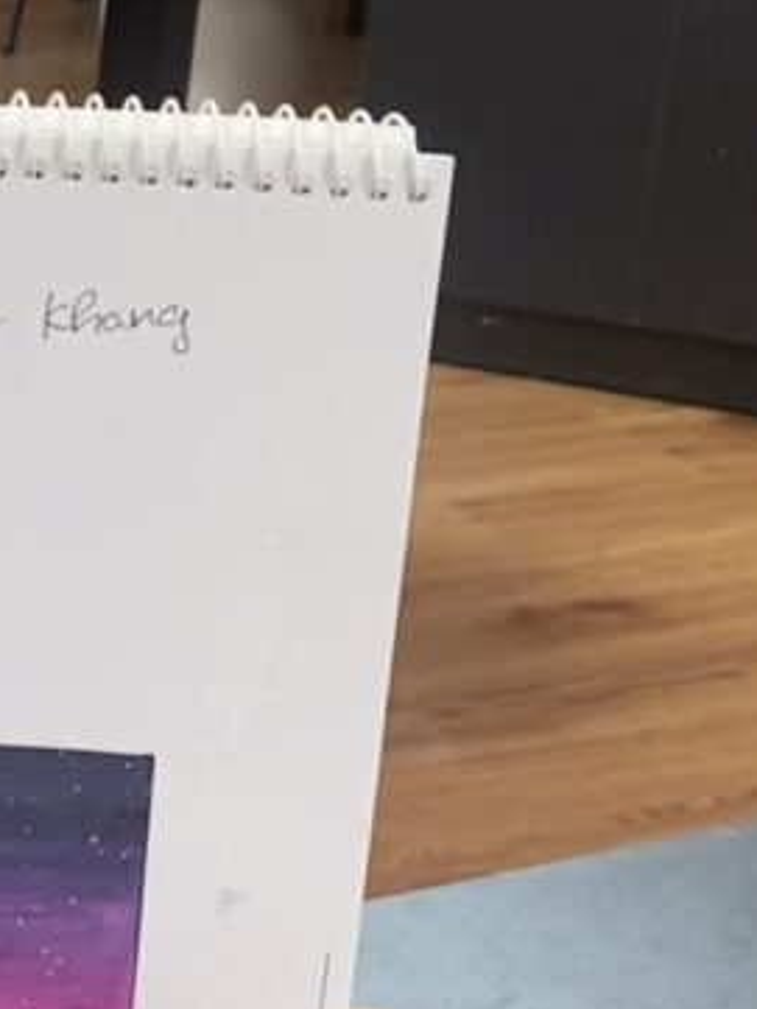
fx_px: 2798
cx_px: -534
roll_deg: -1.4
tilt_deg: -16.8
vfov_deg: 20.1
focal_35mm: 96
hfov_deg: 14.0
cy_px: 155
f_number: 1.8
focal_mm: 4.25
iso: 100
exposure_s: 1/122
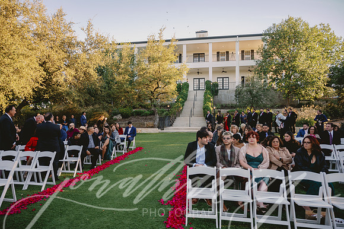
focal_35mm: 24
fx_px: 229
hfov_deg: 73.8
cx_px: 172
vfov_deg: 53.1
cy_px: 114
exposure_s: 1/640
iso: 320
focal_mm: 24
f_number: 2.8
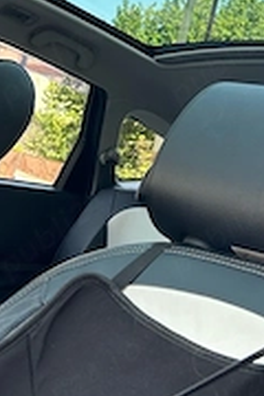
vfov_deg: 32.5
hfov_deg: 22.6
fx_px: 660
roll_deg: -15.2
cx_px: 114
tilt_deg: +8.9
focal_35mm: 60
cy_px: 77
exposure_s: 1/121
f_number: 1.5
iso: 40
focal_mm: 5.7
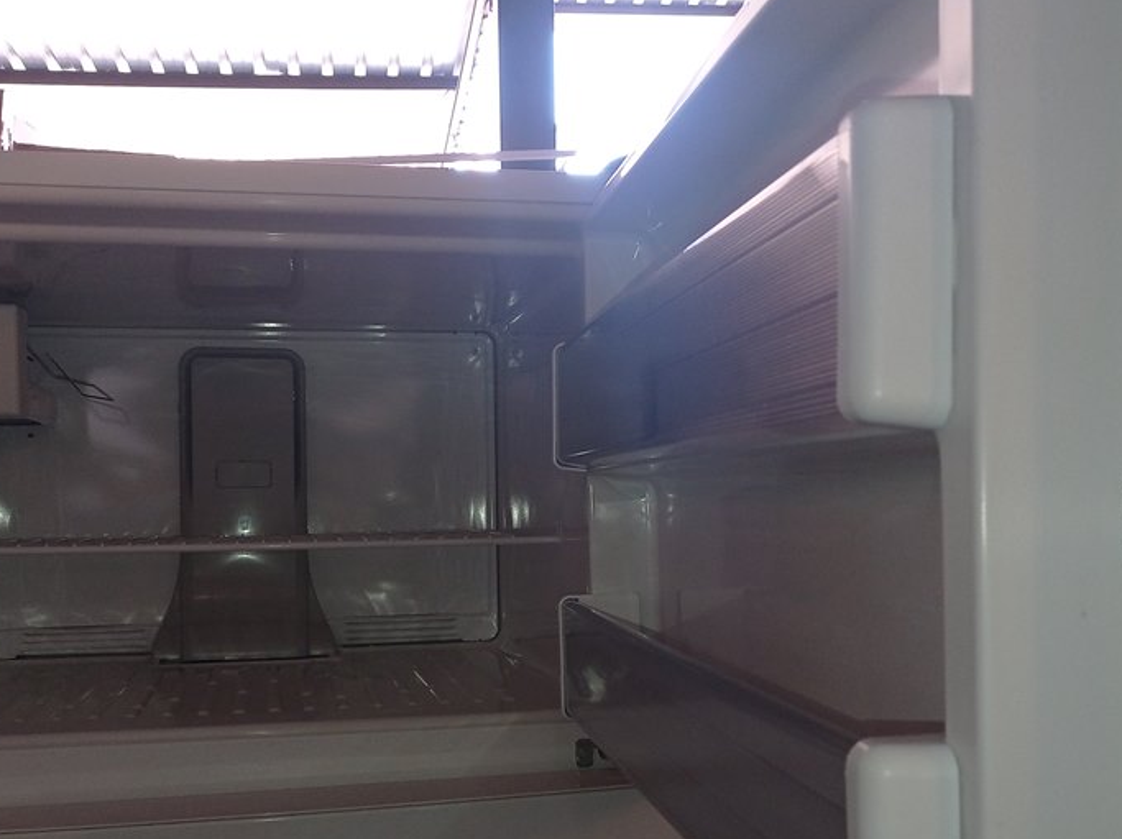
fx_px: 1360
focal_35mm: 42
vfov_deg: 34.1
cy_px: 532
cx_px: 501
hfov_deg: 44.8
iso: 178
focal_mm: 4.7
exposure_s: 1/40
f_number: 1.79
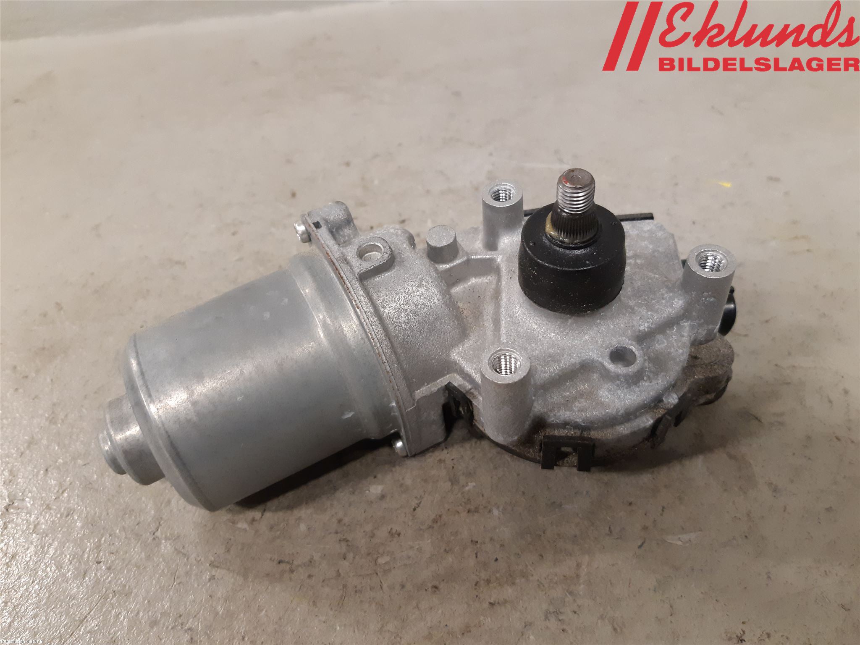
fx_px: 646
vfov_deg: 53.1
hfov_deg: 67.3
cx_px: 430
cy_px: 322
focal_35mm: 26
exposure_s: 1/50
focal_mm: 3.93
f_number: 1.7
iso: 250
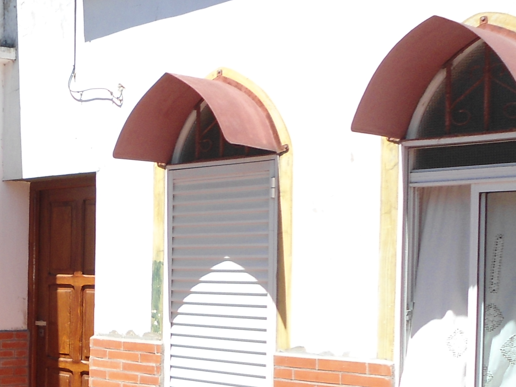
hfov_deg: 25.1
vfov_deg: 21.2
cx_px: -137
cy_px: 335
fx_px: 1014
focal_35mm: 68
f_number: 2.8
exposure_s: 1/640
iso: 80
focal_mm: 4.7
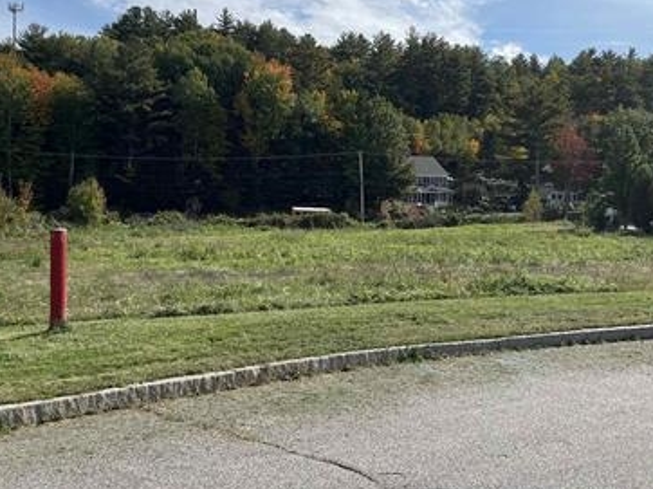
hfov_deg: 41.3
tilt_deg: +0.9
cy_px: 197
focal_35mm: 46
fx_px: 867
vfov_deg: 31.4
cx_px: 328
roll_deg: +0.0
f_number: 1.6
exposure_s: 1/4651
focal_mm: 4.2
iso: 32
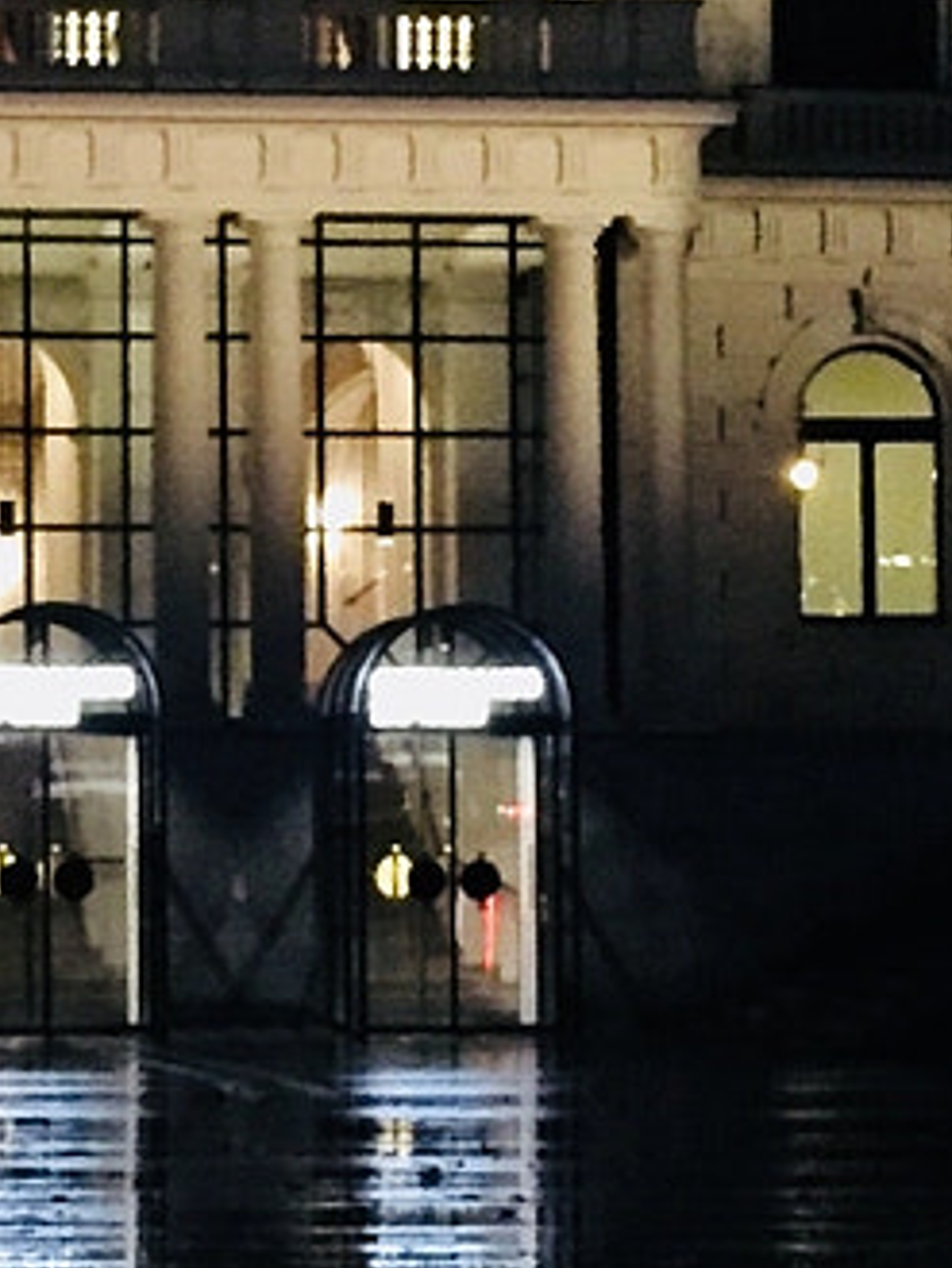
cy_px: 443
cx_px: 85
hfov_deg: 10.5
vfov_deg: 14.0
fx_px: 5167
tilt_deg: +3.0
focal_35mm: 141
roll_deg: -0.4
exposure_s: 1/17
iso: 400
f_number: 2.2
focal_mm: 4.15
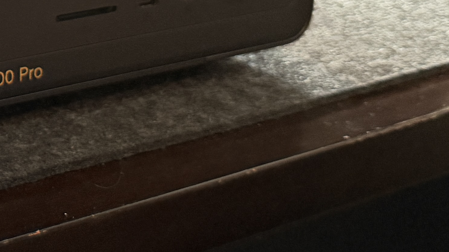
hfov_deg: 19.1
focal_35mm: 101
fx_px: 1202
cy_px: -128
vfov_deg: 11.5
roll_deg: -0.8
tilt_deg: -13.7
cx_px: -183
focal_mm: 6.76
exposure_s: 1/60
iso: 500
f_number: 1.78
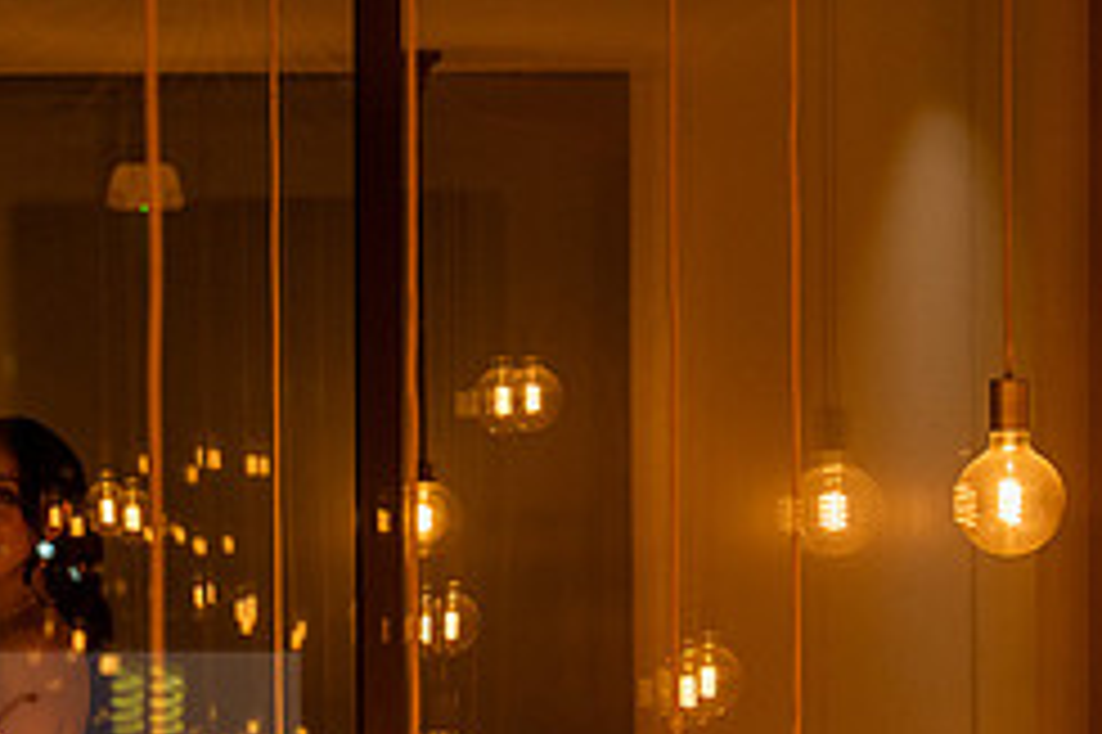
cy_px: 759
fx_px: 5078
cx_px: -81
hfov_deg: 12.2
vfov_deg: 8.2
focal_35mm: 166
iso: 800
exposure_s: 1/200
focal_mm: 70
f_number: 4
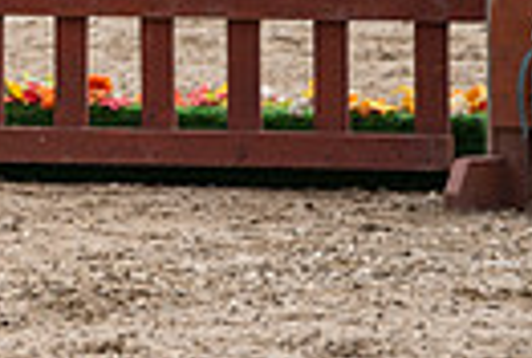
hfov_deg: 2.0
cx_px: -544
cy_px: -421
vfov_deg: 1.3
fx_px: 15389
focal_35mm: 1039
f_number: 5.6
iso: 100
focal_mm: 235
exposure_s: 1/250
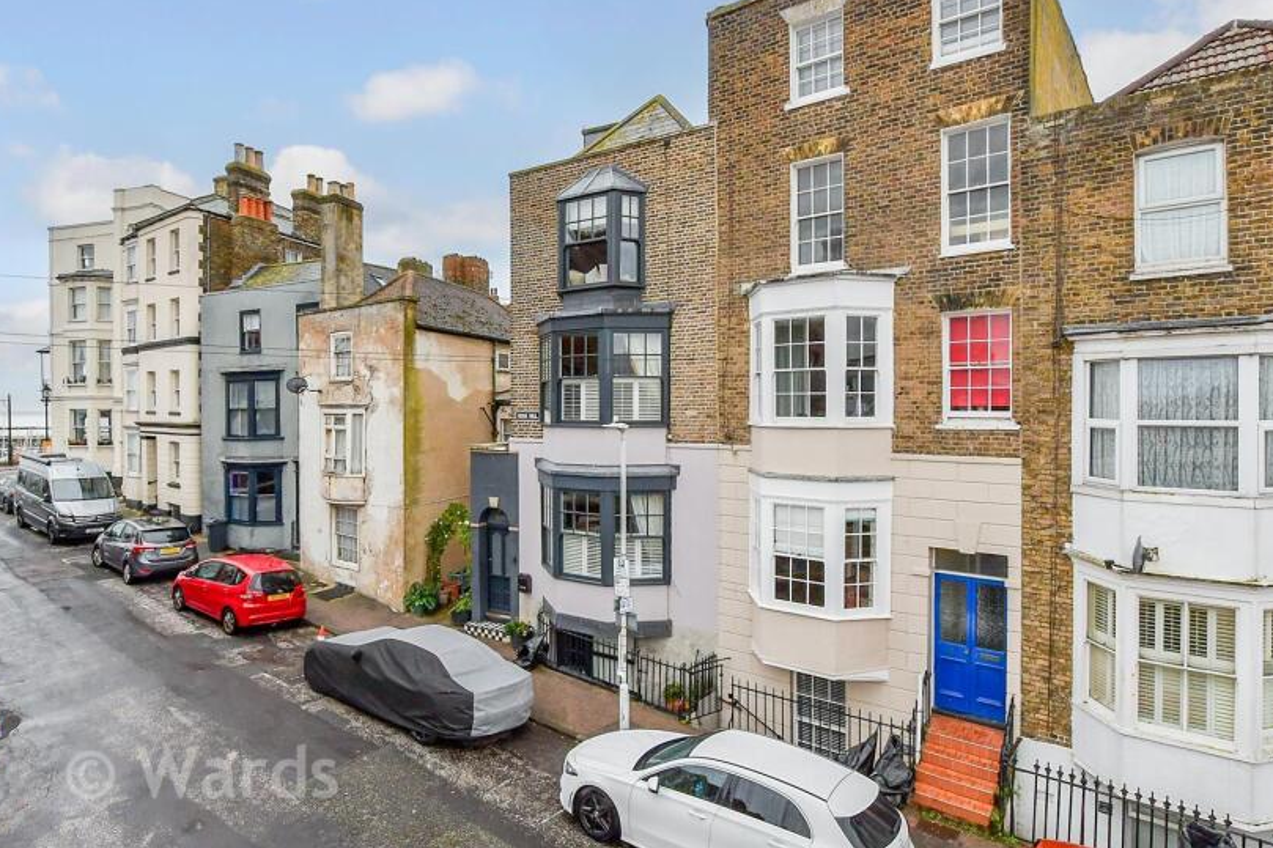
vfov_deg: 64.5
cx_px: 589
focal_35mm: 19
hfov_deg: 86.8
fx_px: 672
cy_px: 405
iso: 1000
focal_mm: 10
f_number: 9
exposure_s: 1/320
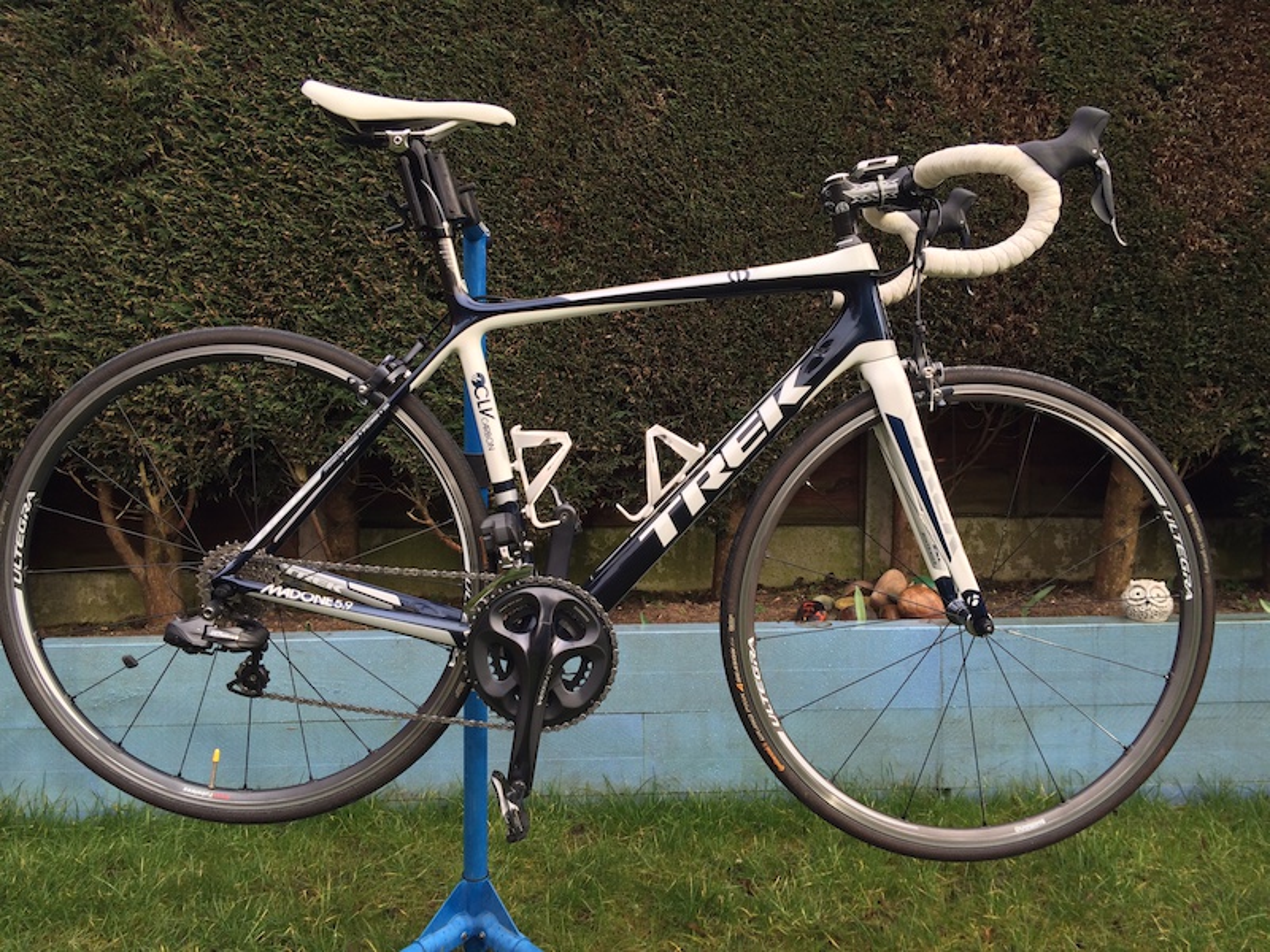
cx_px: 635
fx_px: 1064
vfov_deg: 48.2
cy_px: 476
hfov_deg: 61.7
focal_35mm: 29
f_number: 2.2
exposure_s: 1/138
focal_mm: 4.15
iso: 32
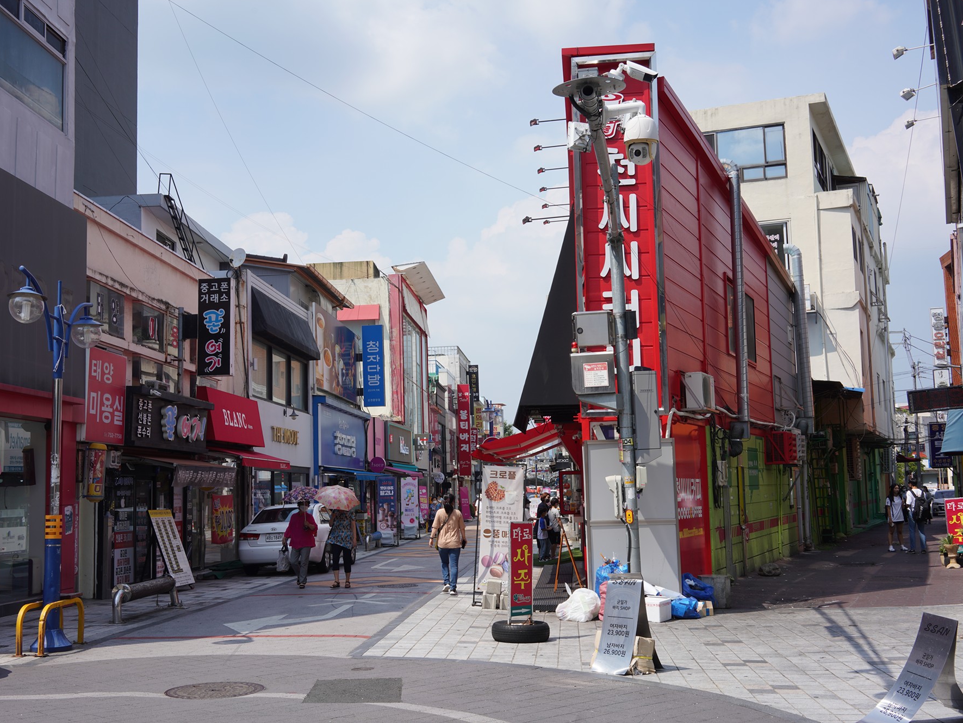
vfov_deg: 37.7
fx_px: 1057
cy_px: 361
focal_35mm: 38
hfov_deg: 48.9
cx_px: 428
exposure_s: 1/100
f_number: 13
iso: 100
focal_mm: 35
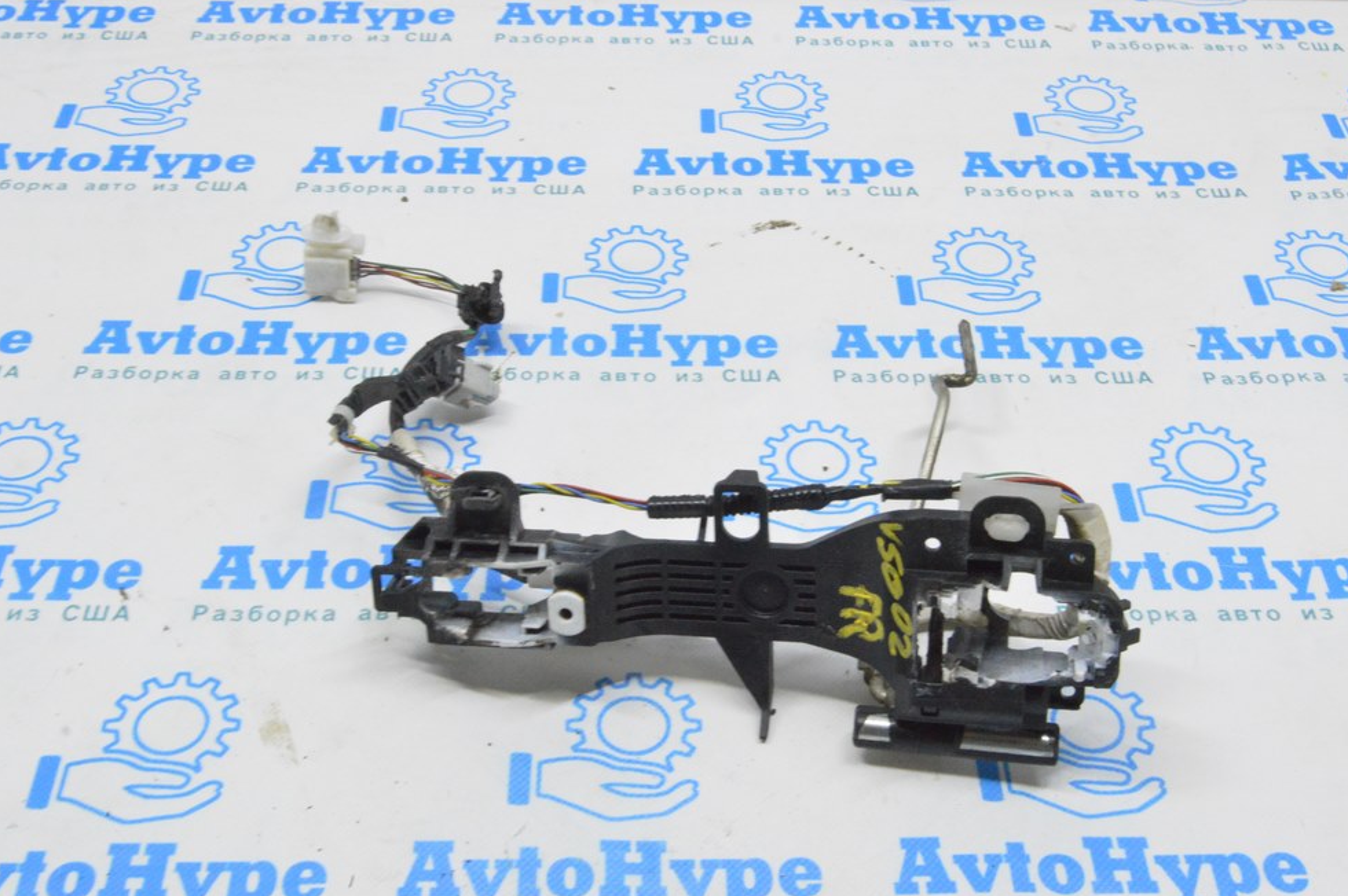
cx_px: 700
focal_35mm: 47
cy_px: 445
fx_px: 1759
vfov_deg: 28.6
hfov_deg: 41.9
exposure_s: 1/20
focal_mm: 30
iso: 6400
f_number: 20
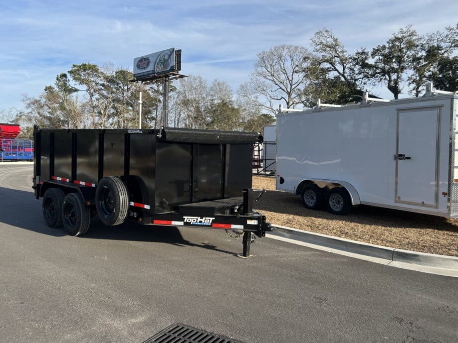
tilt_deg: -2.1
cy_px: 160
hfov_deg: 61.6
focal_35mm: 29
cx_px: 227
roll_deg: -1.1
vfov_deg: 48.2
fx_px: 384
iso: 50
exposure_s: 1/2353
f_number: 1.5
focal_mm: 5.7
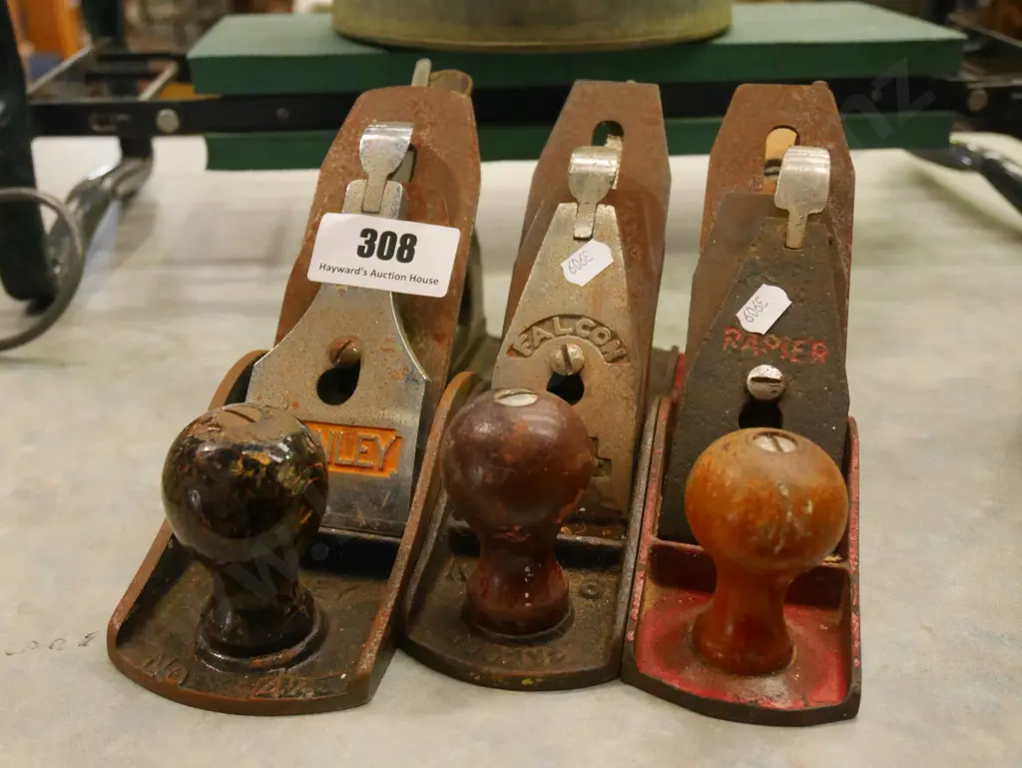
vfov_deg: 39.7
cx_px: 511
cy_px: 384
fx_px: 1063
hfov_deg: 51.3
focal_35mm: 36
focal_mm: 18
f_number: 4.2
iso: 3200
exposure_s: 1/250
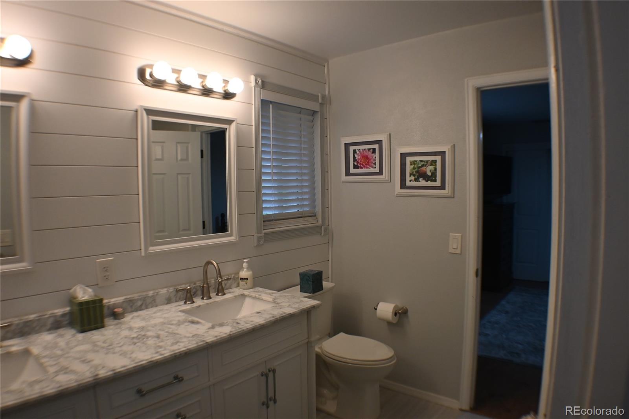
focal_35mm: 29
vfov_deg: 44.9
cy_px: 210
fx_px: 507
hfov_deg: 63.7
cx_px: 314
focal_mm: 19.5
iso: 400
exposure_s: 1/200
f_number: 3.8
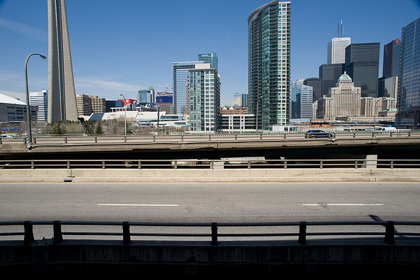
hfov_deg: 84.0
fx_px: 233
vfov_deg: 61.9
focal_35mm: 20
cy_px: 140
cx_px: 210
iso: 200
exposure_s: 1/125
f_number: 22
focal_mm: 20
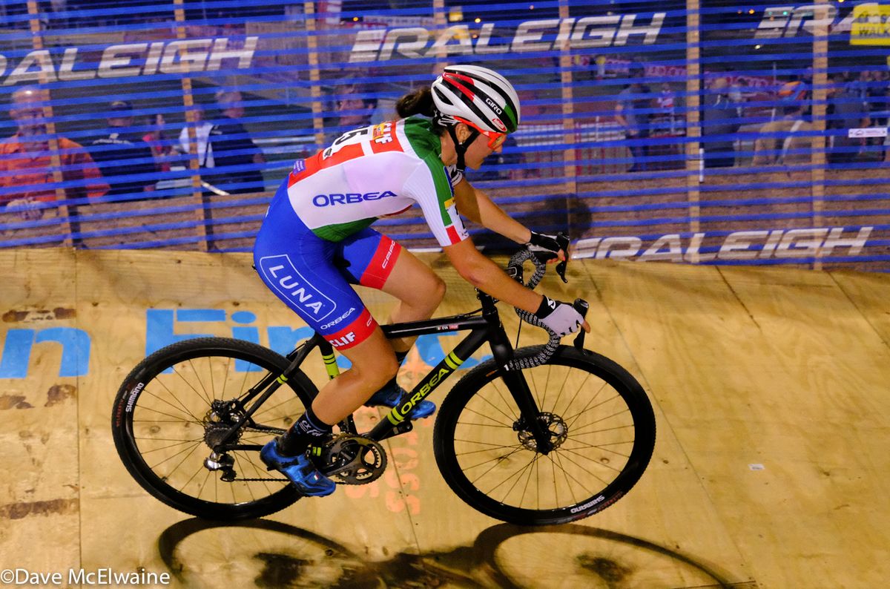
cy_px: 294
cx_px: 445
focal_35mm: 33
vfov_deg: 39.8
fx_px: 814
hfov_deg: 57.3
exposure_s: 1/1250
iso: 10000
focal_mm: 22
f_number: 3.2
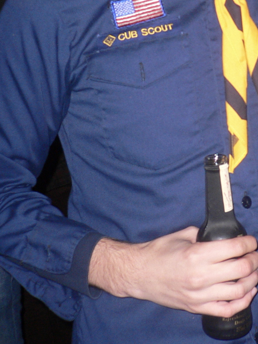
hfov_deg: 18.8
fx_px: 765
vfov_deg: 24.8
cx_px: 238
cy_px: 58
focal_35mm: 77
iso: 100
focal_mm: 5.8
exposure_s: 1/60
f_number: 2.8
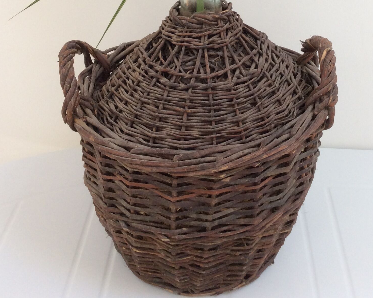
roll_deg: -0.6
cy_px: 4
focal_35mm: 55
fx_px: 607
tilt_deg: -21.3
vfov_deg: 26.3
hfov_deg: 34.1
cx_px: 212
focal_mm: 3.3
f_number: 2.4
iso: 50
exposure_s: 1/100
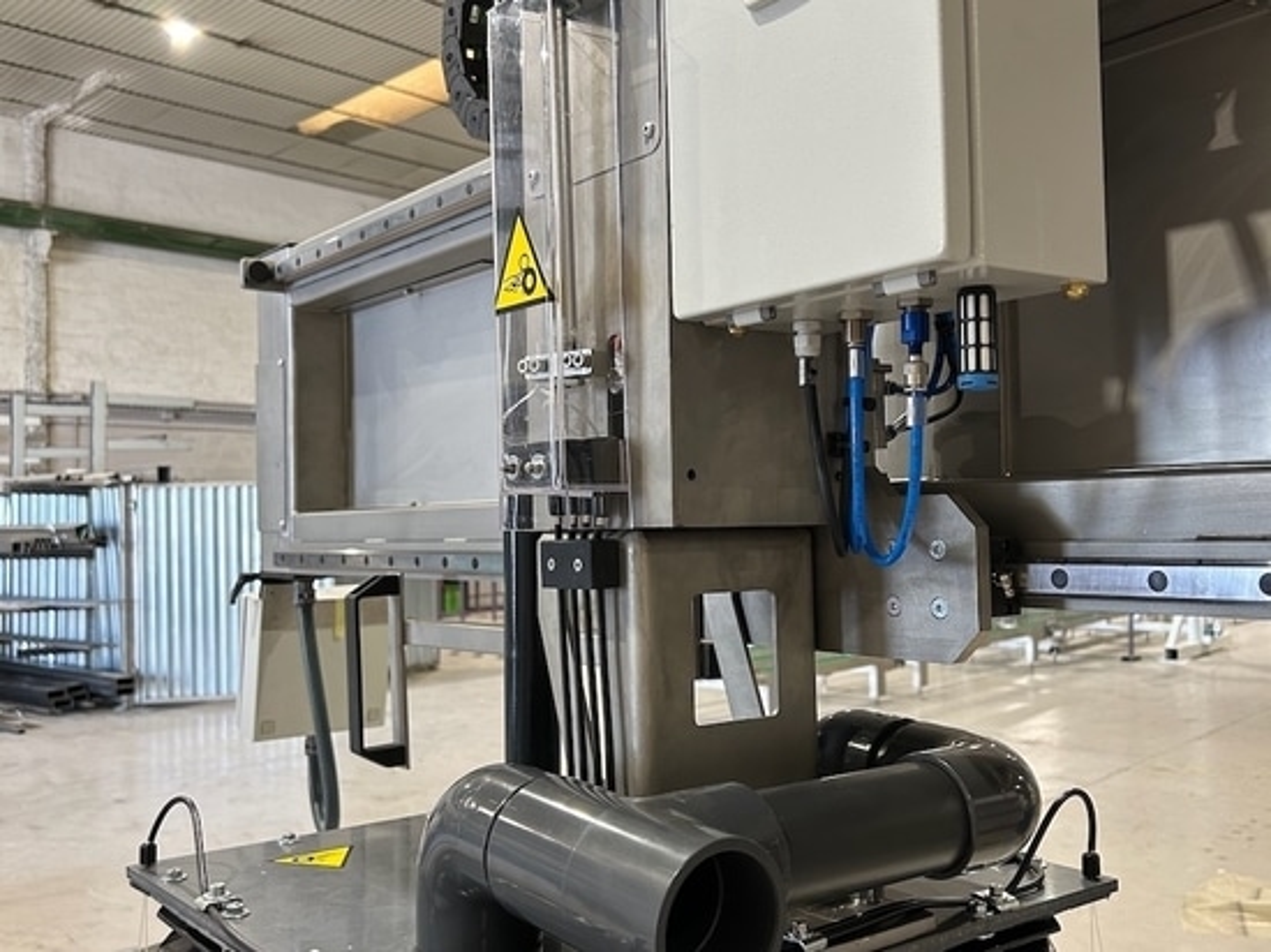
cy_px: 476
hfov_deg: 67.3
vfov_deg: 53.0
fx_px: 954
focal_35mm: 26
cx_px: 636
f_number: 1.5
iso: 125
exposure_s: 1/50
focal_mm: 5.7
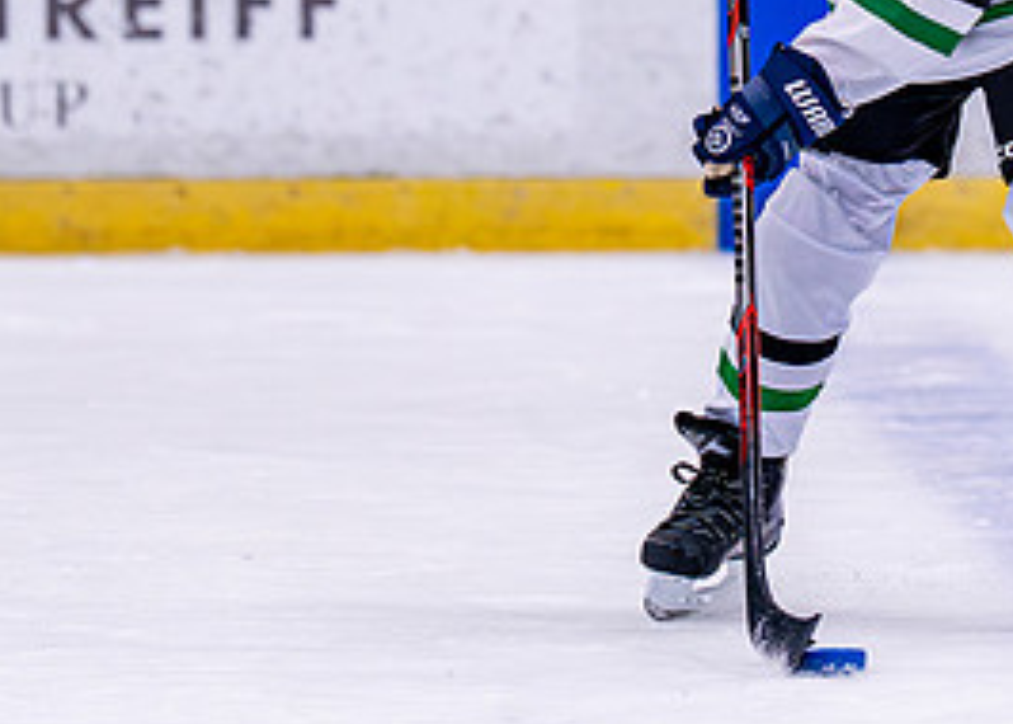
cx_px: 795
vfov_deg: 2.9
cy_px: 134
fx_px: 14155
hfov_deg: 4.1
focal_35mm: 492
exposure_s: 1/1250
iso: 2500
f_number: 2.8
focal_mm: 132
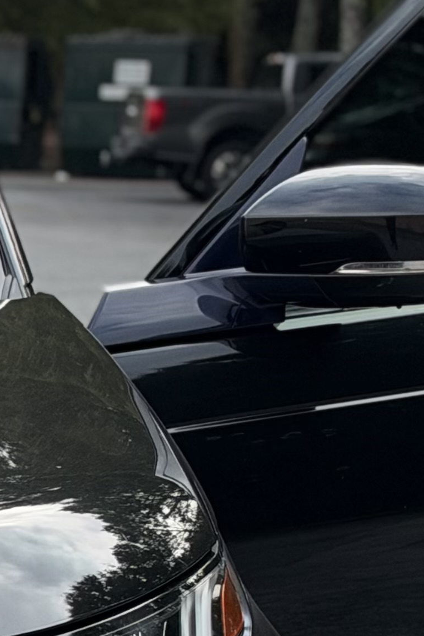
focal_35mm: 166
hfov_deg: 7.6
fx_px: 2933
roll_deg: -0.4
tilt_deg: -11.7
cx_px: -635
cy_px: 670
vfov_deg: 12.2
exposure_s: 1/3096
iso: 100
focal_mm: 6.93
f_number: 1.8
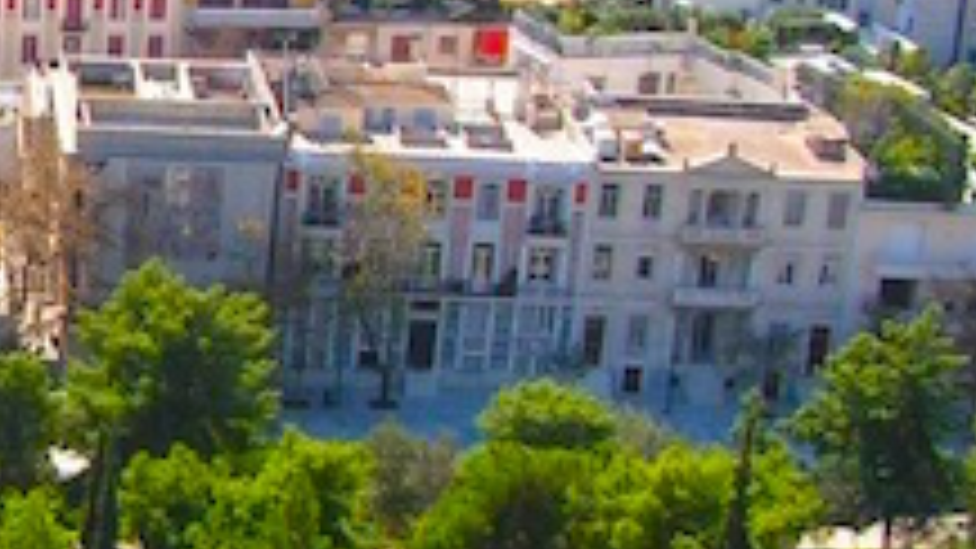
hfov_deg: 16.8
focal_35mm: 122
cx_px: -220
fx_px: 3157
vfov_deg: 9.9
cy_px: 225
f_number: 5.6
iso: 50
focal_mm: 6.3
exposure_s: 1/160
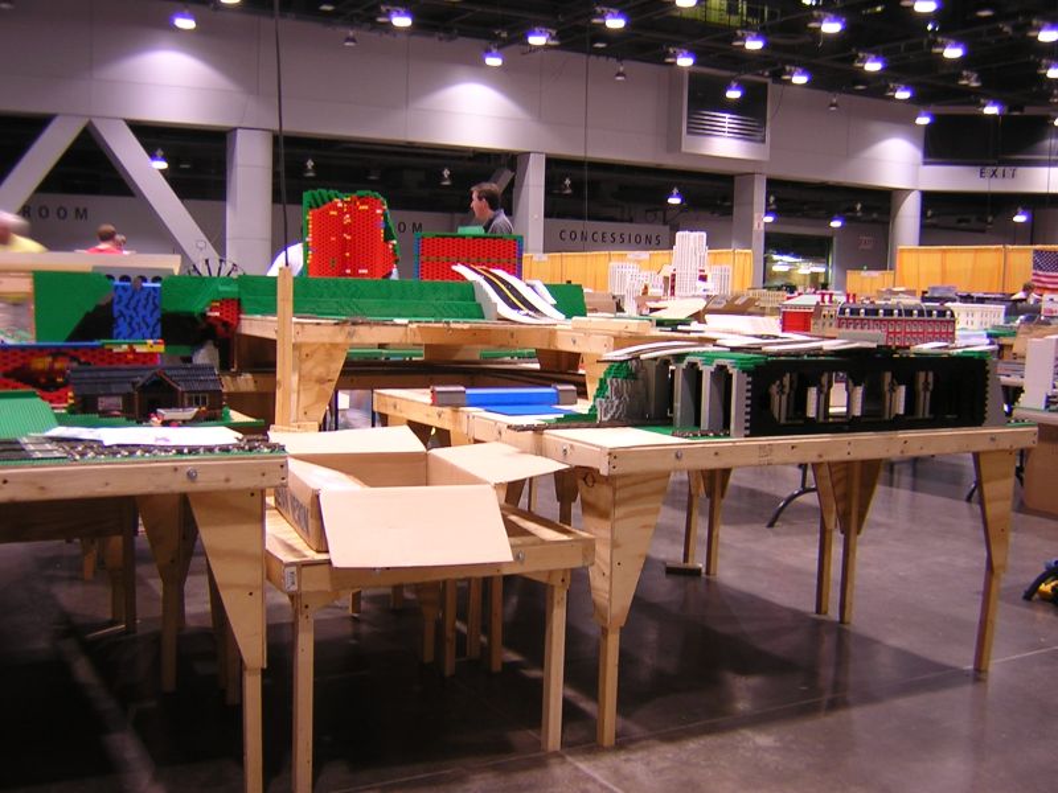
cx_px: 529
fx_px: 1100
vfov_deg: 39.7
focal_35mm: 36
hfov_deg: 51.4
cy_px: 396
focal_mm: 4.7
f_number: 2.6
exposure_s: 1/4.7
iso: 100
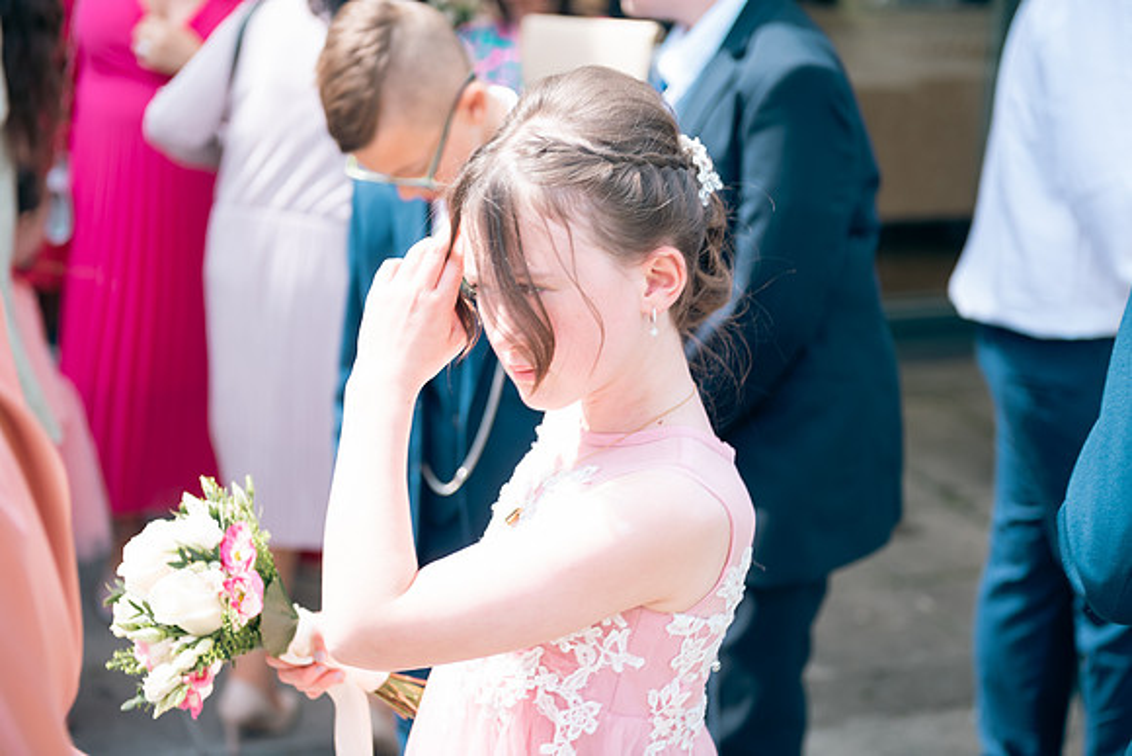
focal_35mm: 62
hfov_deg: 32.4
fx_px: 1950
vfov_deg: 21.9
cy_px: 378
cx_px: 566
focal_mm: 62
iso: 80
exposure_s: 1/250
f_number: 3.5
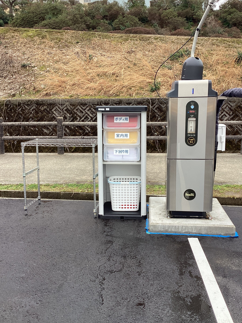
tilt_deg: -11.6
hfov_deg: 42.9
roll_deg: +0.0
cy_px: 153
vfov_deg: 55.3
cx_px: 125
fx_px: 308
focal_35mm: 33
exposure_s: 1/223
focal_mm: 3.3
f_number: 2.4
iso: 25
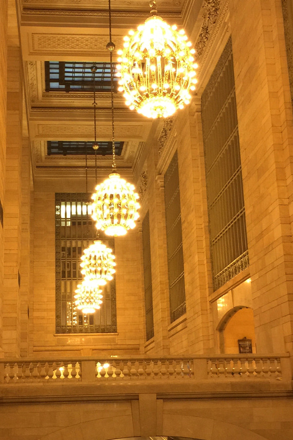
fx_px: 659
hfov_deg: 25.0
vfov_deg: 36.9
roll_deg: +0.4
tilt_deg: +16.1
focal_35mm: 54
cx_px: 104
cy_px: 227
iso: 64
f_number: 2.2
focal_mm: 4.15
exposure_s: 1/4
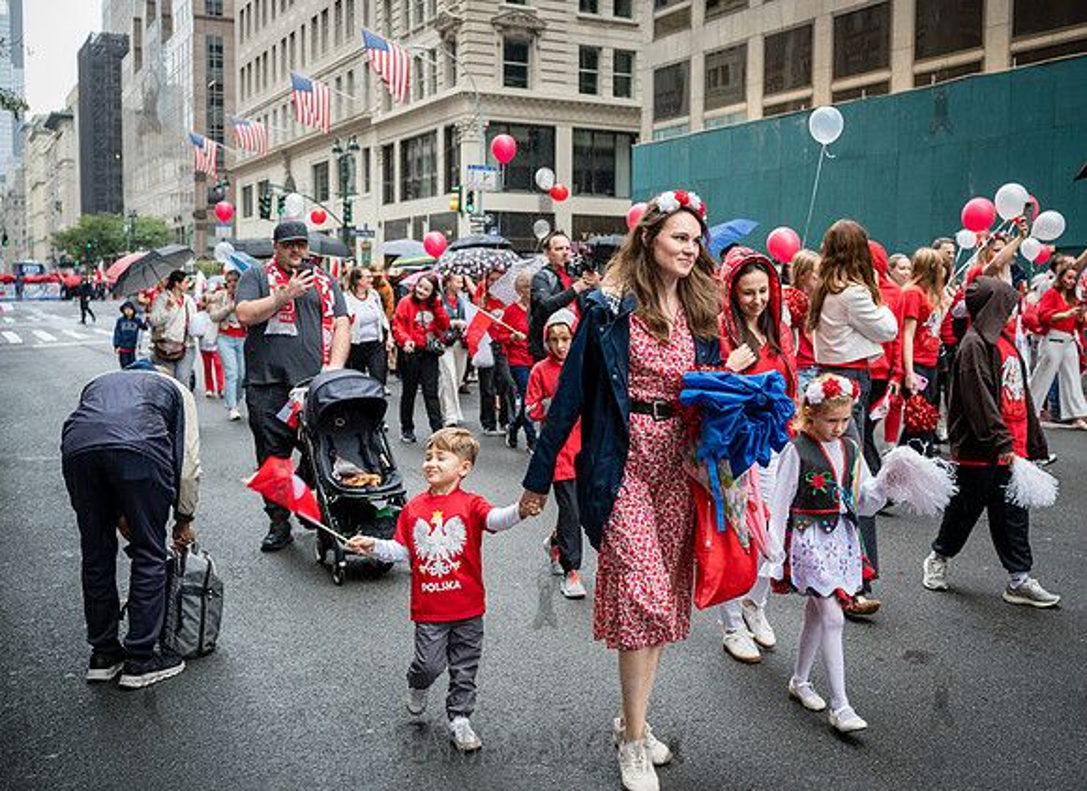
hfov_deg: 47.1
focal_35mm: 40
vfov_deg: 35.3
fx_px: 1241
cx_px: 639
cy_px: 365
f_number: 3.5
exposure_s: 1/250
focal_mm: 35
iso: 500
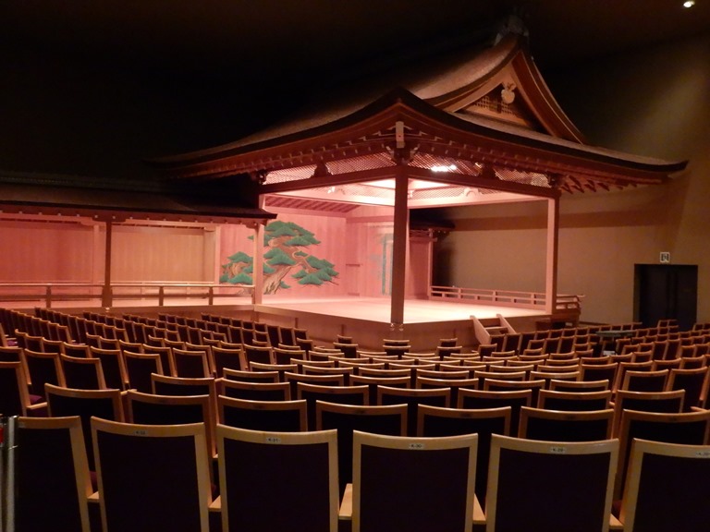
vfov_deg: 45.4
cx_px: 355
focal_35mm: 31
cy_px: 266
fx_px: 636
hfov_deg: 58.4
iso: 1600
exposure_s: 1/5
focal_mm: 5.6
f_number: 4.2
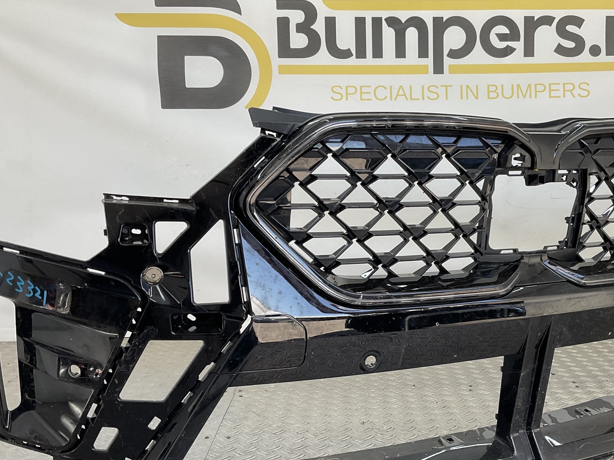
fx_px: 745
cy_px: 278
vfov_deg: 34.2
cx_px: 385
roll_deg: -0.9
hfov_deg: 44.4
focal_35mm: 42
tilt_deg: -10.5
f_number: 1.8
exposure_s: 1/124
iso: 16
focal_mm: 3
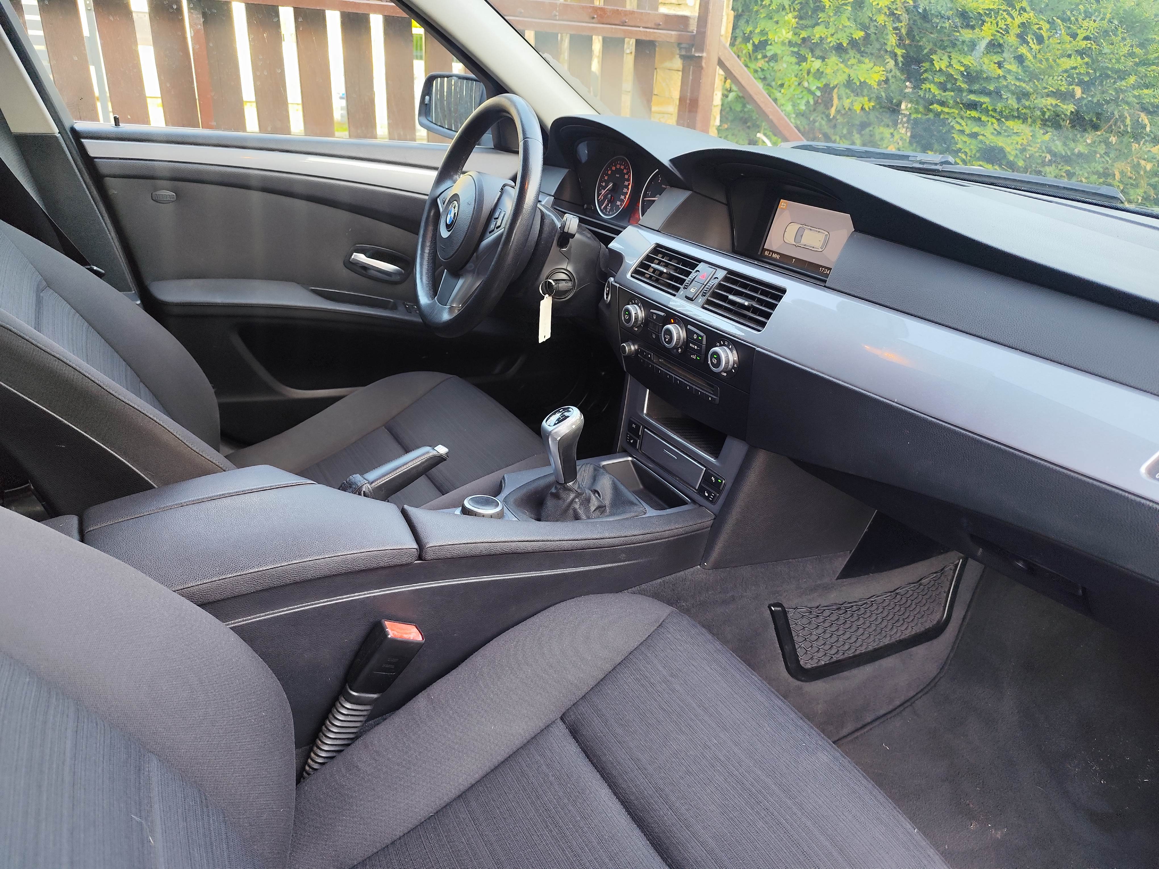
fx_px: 770
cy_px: 434
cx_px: 580
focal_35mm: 23
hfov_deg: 73.9
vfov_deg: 58.9
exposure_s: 1/100
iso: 200
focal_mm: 6.19
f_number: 1.65
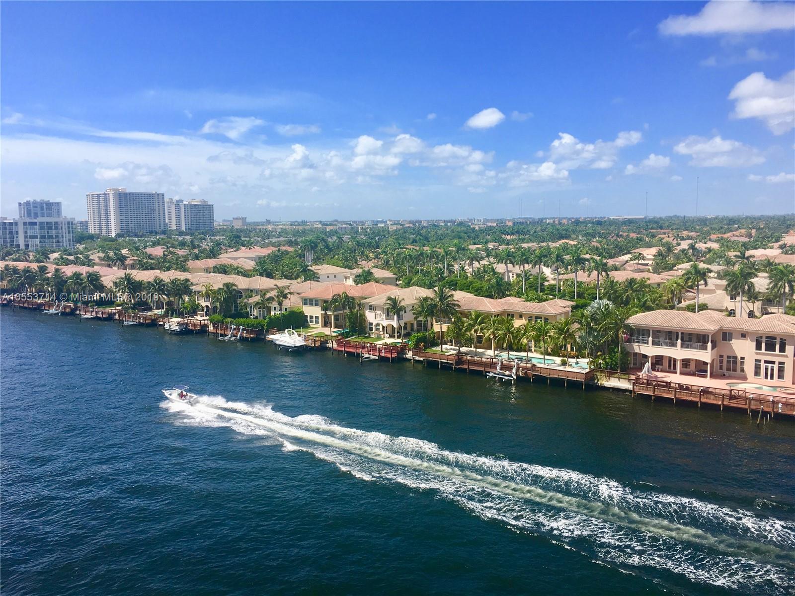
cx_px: 398
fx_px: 666
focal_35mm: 29
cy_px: 298
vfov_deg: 48.2
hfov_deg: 61.7
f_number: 2.2
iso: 25
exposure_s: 1/1399
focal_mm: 4.15
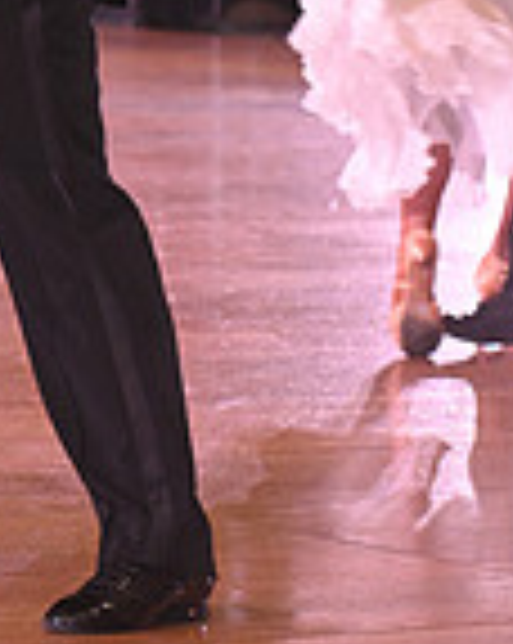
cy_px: -284
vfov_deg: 5.5
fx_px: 6676
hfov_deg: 4.4
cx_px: -97
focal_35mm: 351
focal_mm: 92
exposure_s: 1/200
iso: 2000
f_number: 4.5
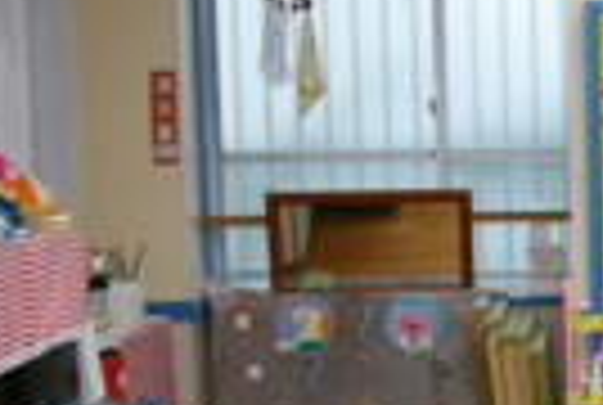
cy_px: 529
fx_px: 2627
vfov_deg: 8.7
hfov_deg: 12.9
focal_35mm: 156
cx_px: 652
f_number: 4.5
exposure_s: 1/20
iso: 400
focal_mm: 35
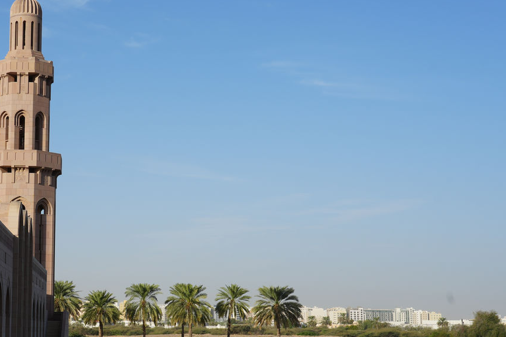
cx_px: 115
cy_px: 180
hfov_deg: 28.0
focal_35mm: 71
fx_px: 998
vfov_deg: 19.2
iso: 100
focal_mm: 38
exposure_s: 1/200
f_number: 10
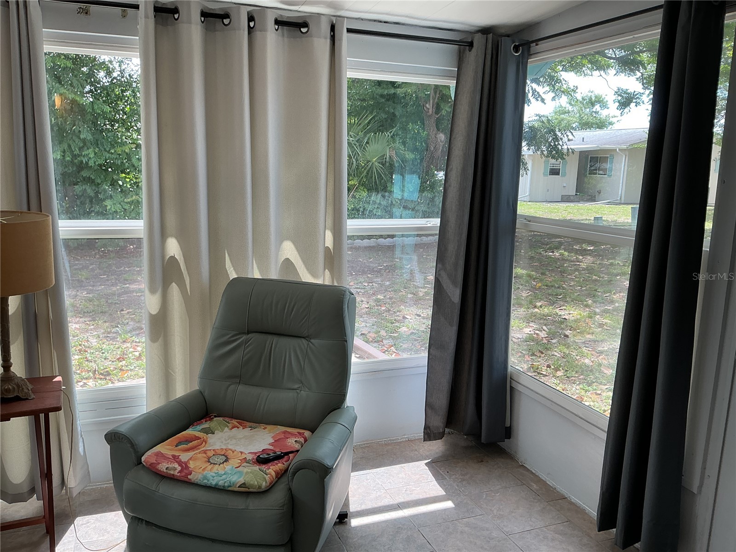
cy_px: 276
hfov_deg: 61.7
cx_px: 368
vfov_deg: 48.2
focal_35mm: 29
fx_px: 617
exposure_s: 1/120
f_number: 1.8
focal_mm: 3
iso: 20
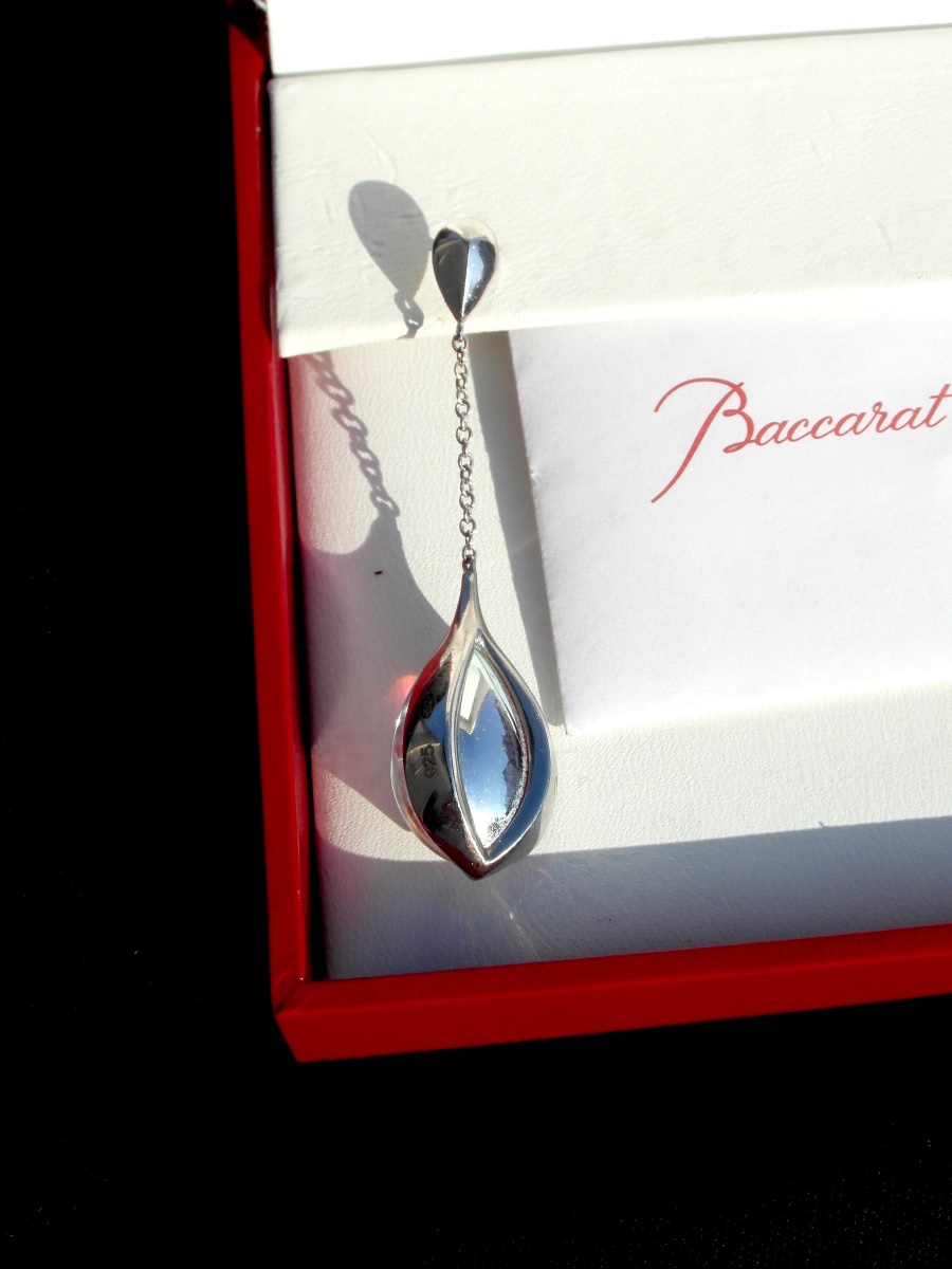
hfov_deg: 23.7
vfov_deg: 31.2
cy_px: 634
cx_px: 476
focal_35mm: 62
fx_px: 2273
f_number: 5.6
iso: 80
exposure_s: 1/350
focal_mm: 10.2
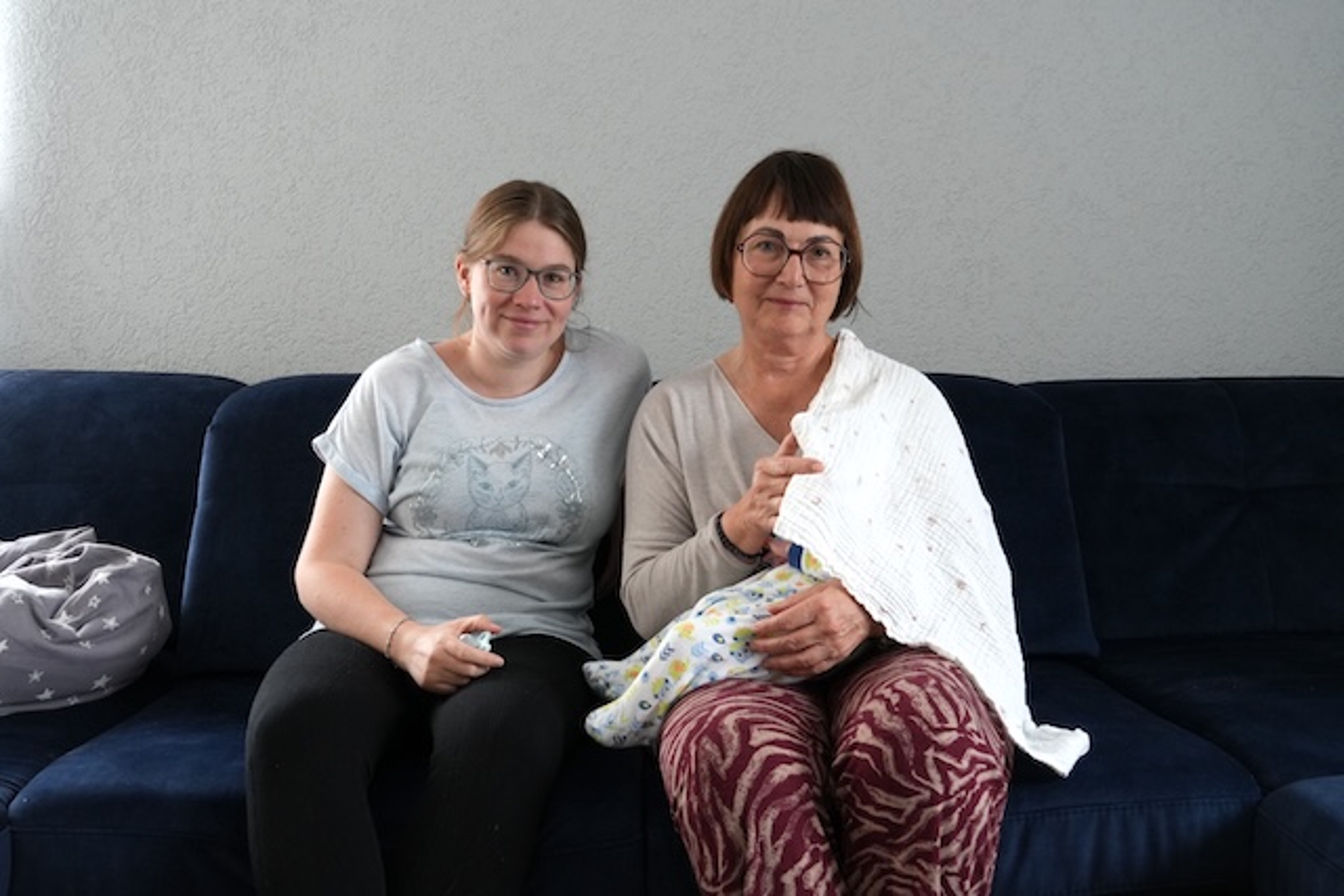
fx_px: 1400
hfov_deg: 51.3
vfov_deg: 35.5
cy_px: 448
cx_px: 672
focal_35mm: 38
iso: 1250
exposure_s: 1/40
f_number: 5.6
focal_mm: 25
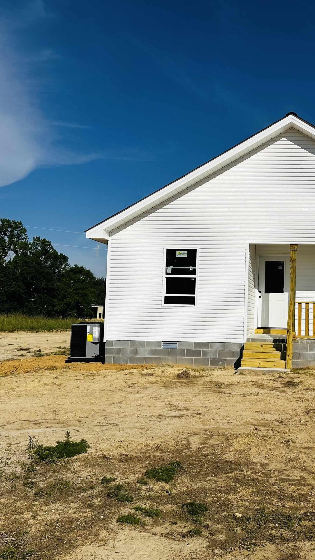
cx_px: 261
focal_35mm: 35
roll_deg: -2.1
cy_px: 280
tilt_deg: +4.5
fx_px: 520
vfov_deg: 56.6
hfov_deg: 32.6
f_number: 1.78
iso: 80
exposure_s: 1/15625
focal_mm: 6.86
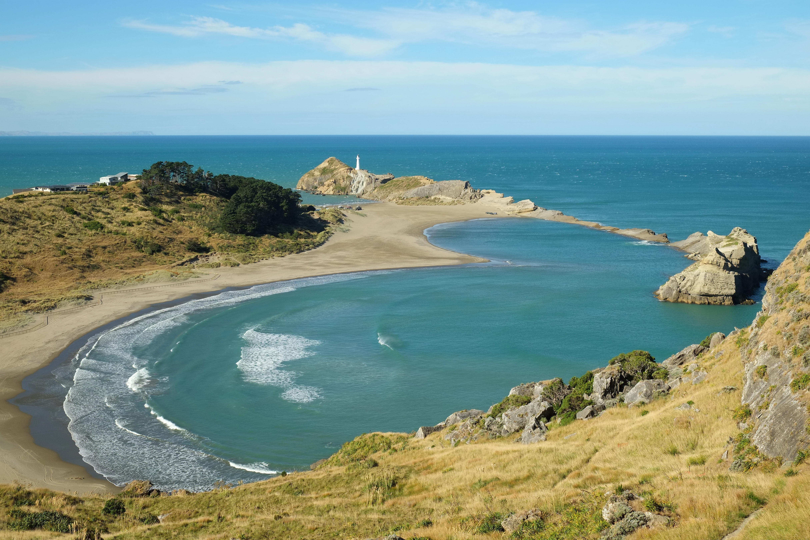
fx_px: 1057
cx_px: 405
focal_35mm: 47
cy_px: 270
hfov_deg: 41.9
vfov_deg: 28.6
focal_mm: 31.5
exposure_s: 1/850
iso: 400
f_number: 8
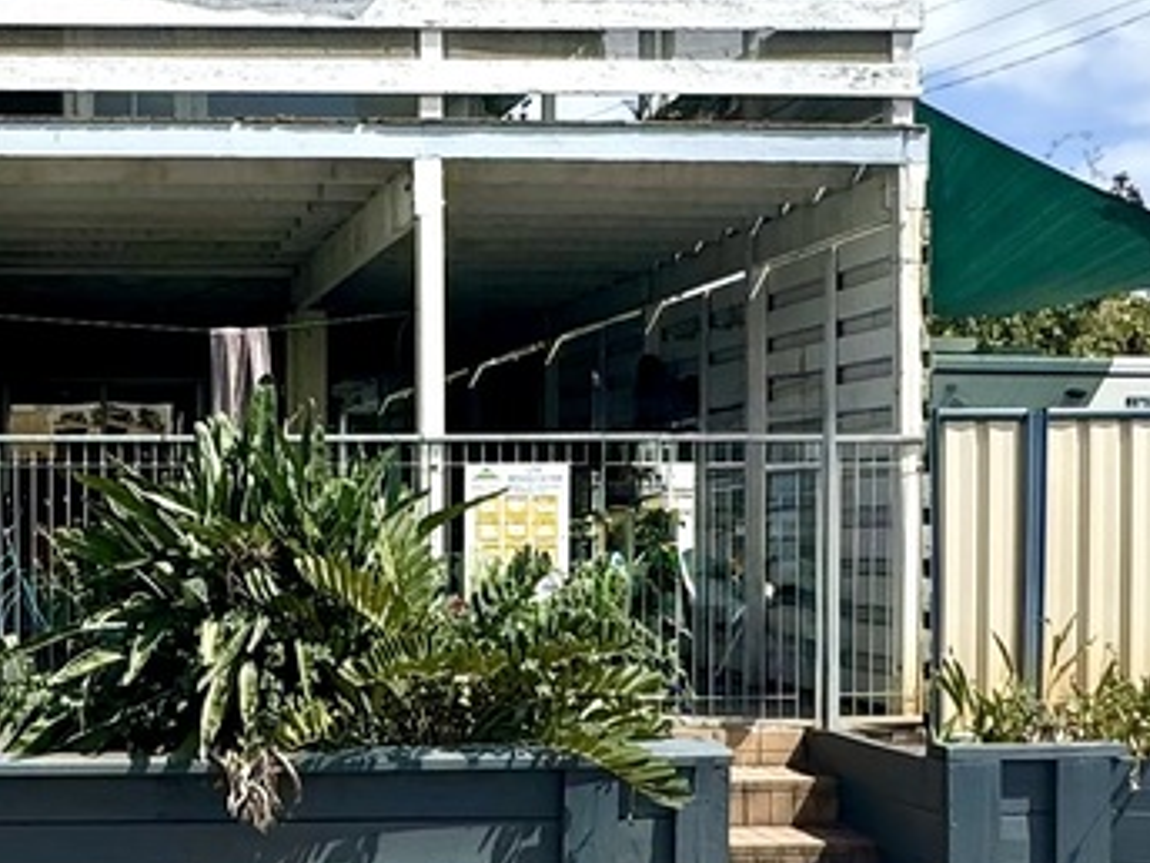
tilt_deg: -1.4
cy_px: 594
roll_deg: +0.2
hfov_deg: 30.2
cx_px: 97
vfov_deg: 23.9
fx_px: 2027
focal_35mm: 61
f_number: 2.2
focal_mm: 2.22
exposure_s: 1/1832
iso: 50
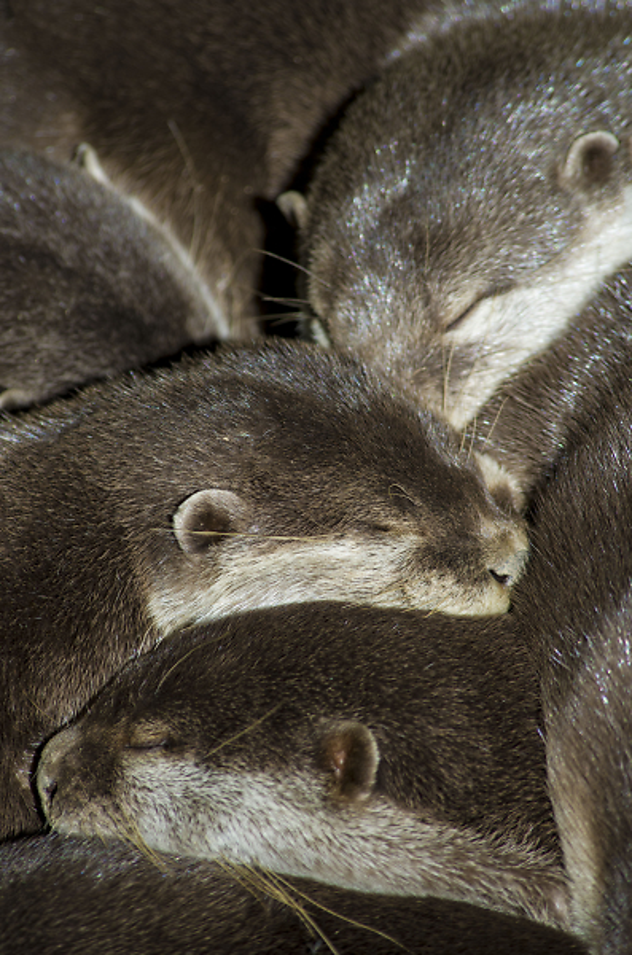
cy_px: 478
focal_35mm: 285
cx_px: 316
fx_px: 7544
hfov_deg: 4.8
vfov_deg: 7.2
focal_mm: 190
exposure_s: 1/640
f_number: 5.6
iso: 200
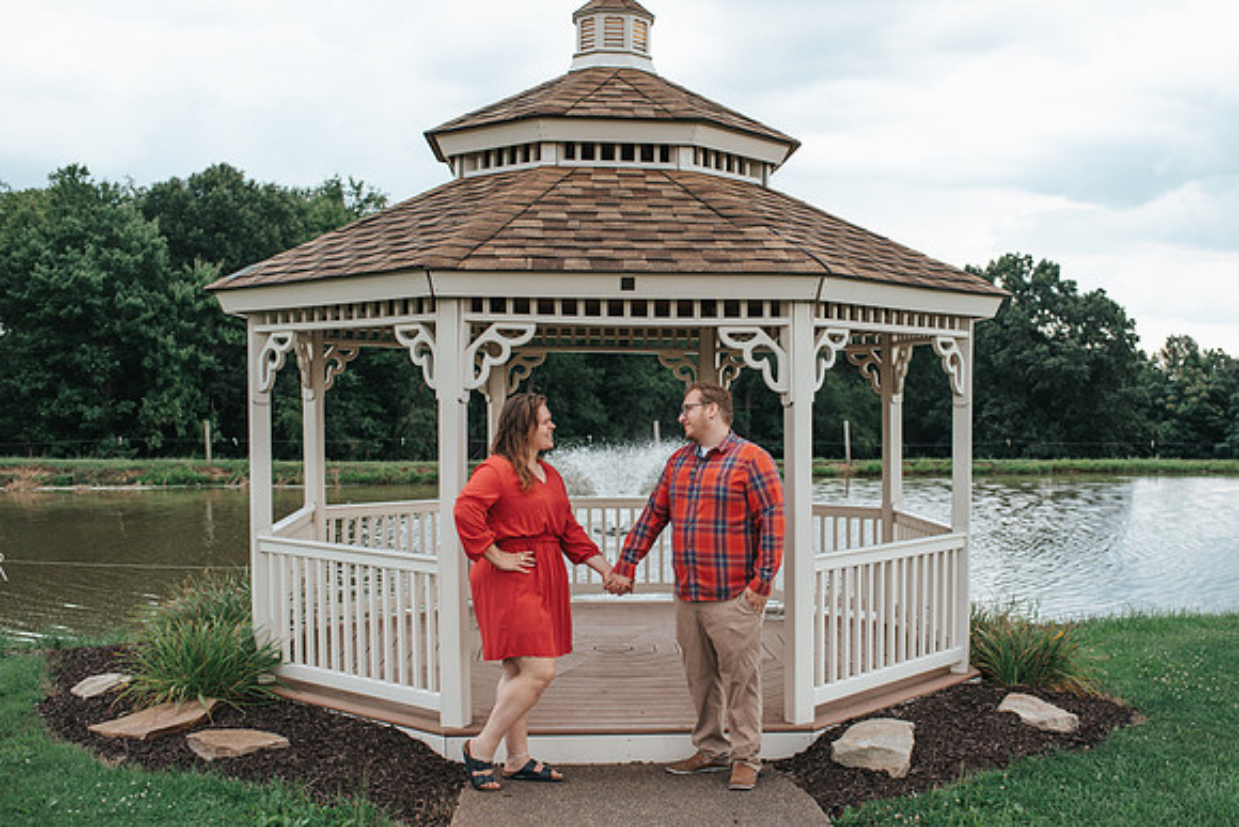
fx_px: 1375
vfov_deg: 33.4
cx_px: 694
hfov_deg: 48.4
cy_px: 466
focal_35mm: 40
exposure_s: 1/250
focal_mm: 35
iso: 180
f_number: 2.8
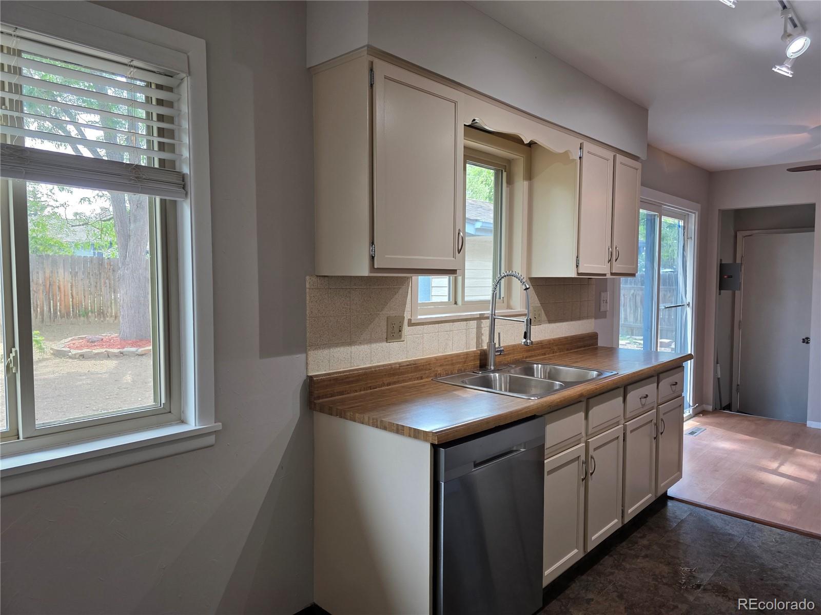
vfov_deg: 58.9
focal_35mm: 23
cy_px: 308
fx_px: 545
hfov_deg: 73.9
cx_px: 410
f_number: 1.7
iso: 125
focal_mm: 6.3
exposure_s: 1/120
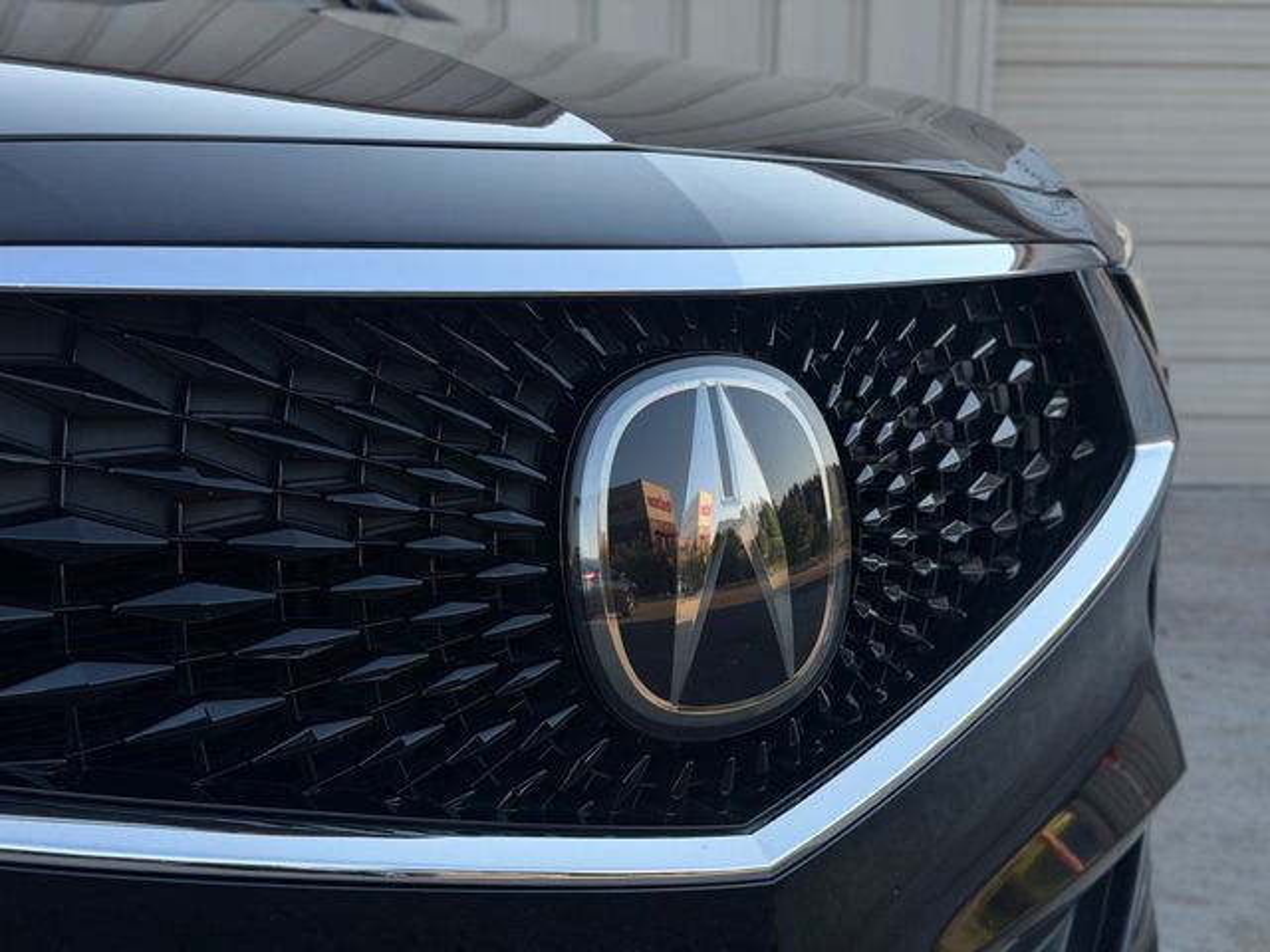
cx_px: 635
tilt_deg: -7.1
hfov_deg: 39.7
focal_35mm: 48
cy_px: 476
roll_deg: -0.4
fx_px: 1761
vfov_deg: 30.3
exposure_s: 1/1133
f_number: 1.78
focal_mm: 6.76
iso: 100
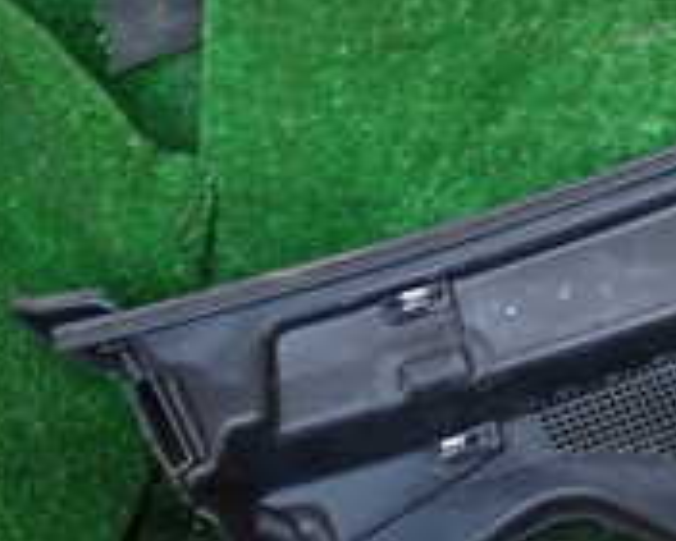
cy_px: -157
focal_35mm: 100
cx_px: 1125
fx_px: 2002
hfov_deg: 16.7
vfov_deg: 14.8
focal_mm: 5.4
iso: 200
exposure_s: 1/50
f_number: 2.3
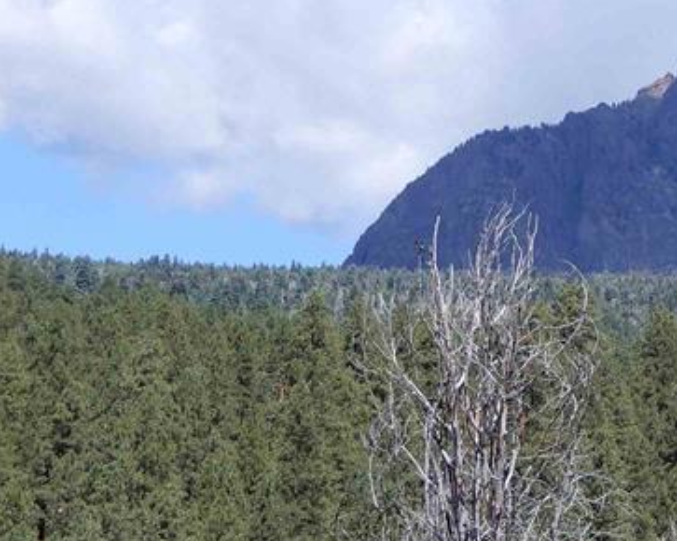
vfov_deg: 8.6
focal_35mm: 179
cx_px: 921
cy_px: 472
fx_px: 3585
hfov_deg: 10.5
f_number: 4.5
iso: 80
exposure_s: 1/500
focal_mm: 11.6
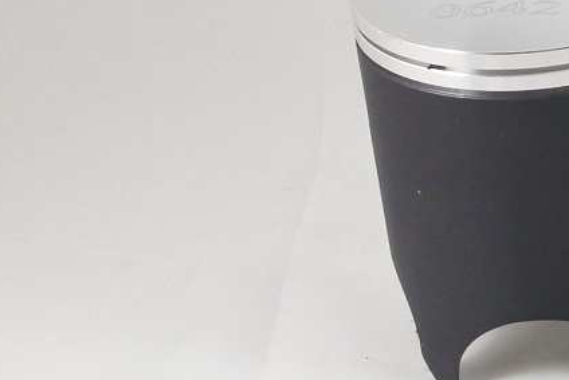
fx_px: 2356
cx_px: 1197
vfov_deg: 9.2
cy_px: 175
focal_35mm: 149
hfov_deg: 12.0
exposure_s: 1/125
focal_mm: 12.8
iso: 560
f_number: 4
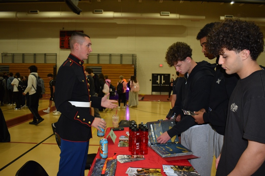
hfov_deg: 61.9
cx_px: 132
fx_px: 221
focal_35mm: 30
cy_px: 88
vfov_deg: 43.6
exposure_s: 1/160
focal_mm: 20
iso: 800
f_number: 3.5
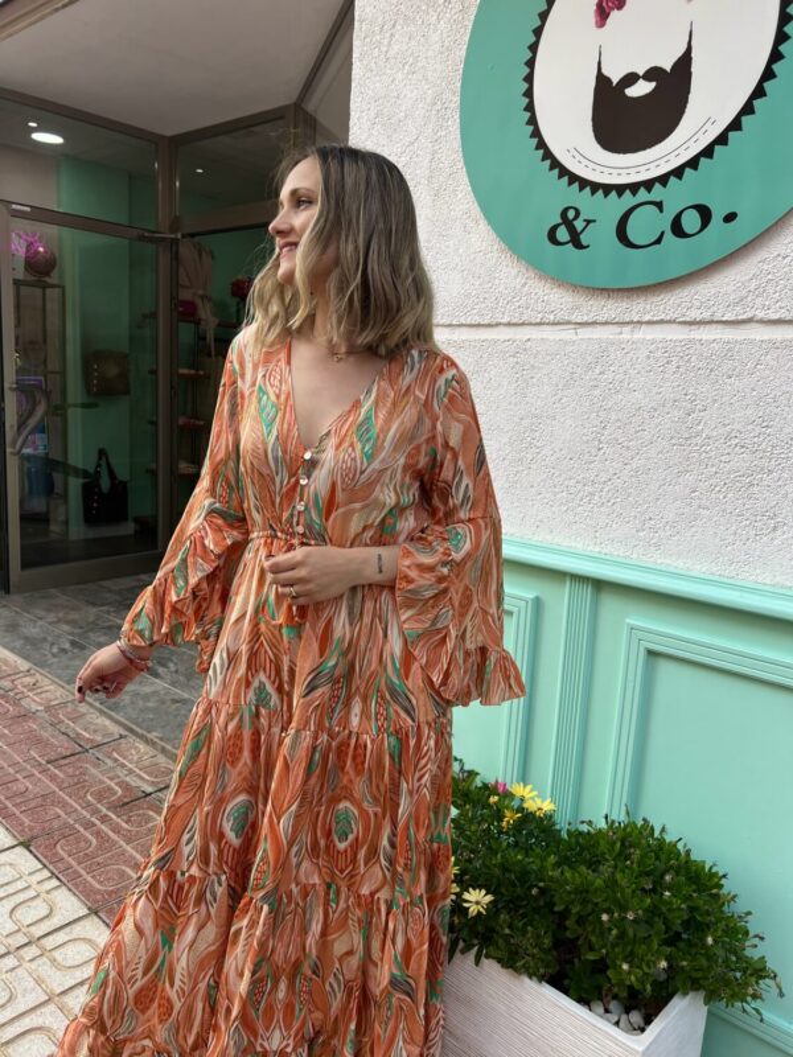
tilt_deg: -9.0
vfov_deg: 67.3
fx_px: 794
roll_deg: -3.6
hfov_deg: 53.1
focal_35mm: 26
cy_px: 528
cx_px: 396
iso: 50
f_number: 1.5
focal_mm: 5.7
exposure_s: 1/696
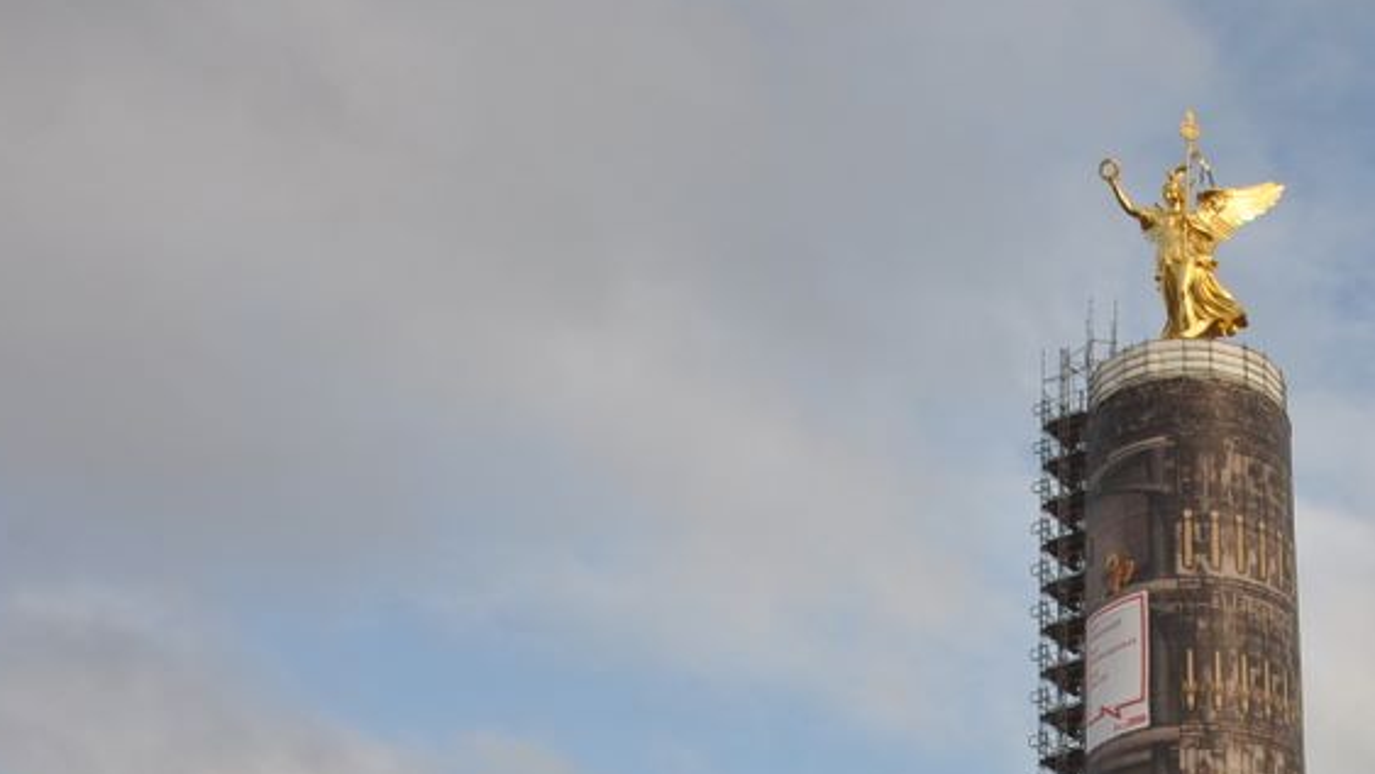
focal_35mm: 60
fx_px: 2186
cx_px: 1180
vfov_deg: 19.7
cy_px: 701
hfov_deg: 33.5
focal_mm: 21
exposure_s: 1/100
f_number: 10
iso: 200
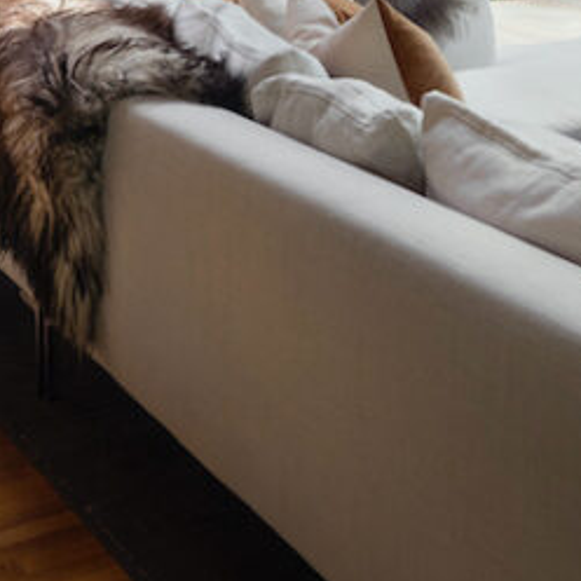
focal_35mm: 77
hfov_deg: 21.1
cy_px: -232
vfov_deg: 20.1
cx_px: 672
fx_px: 1462
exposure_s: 1/10
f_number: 11
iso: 320
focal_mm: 23
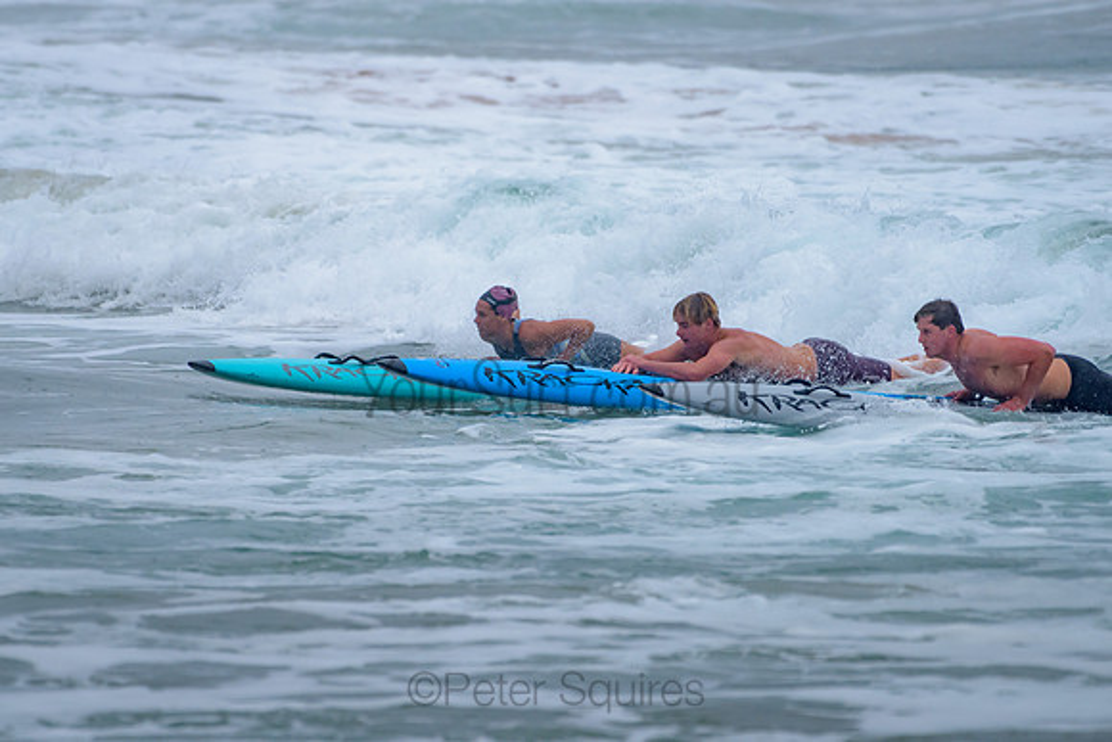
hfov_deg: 3.4
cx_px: 496
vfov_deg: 2.2
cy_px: 334
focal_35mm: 613
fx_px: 18947
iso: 800
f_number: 5.6
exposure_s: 1/1250
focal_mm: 500
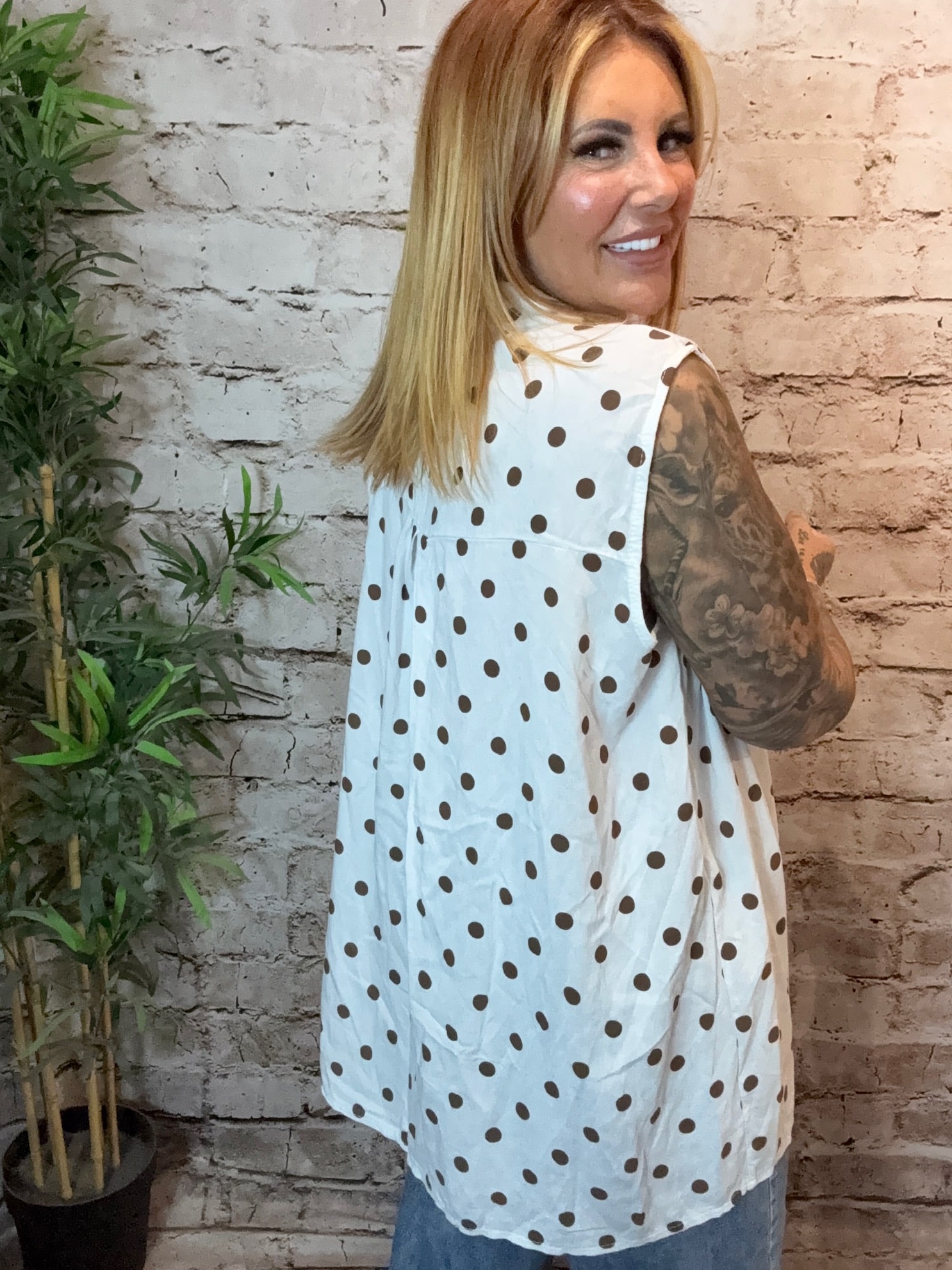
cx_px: 489
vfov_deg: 58.4
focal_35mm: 31
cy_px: 624
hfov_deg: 45.4
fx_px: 1137
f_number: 1.9
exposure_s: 1/50
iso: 250
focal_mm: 2.69
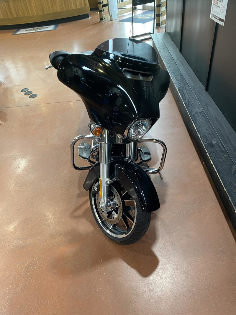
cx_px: 118
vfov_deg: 67.3
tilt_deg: -39.7
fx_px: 236
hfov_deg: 53.1
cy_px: 158
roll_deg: +7.4
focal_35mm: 26
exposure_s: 1/60
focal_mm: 4.25
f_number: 1.8
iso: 160
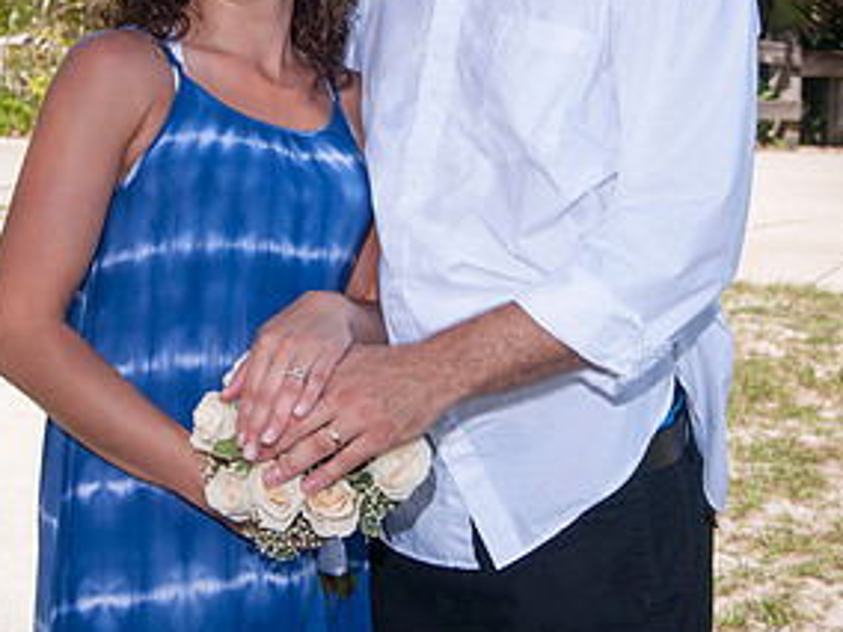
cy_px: 128
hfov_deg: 24.4
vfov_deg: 18.3
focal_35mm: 80
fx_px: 1948
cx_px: 405
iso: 100
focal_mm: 35
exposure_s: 1/250
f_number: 8
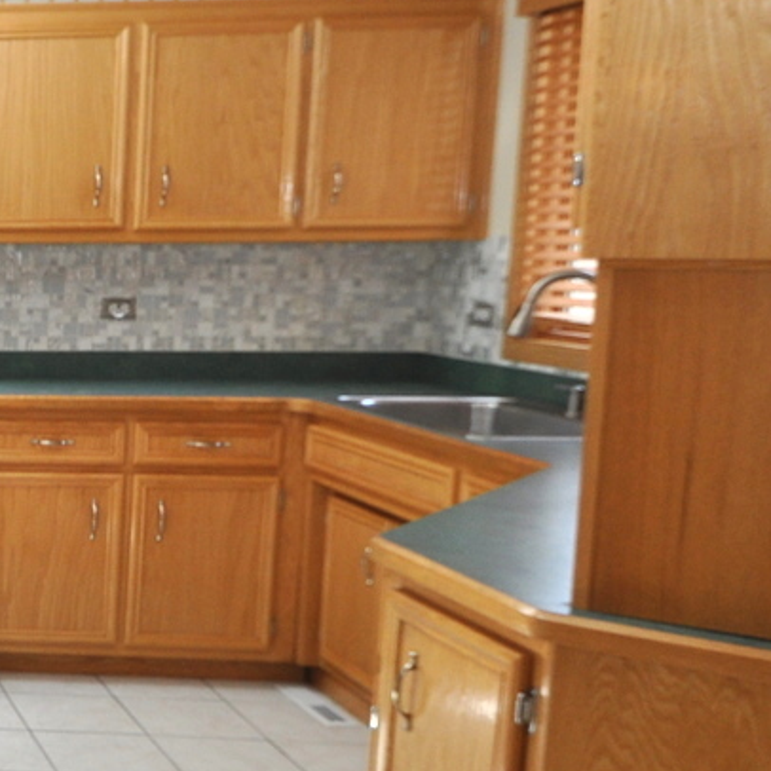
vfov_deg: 33.4
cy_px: 404
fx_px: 1285
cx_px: -477
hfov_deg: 23.8
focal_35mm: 51
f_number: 5.6
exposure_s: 1/125
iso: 400
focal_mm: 10
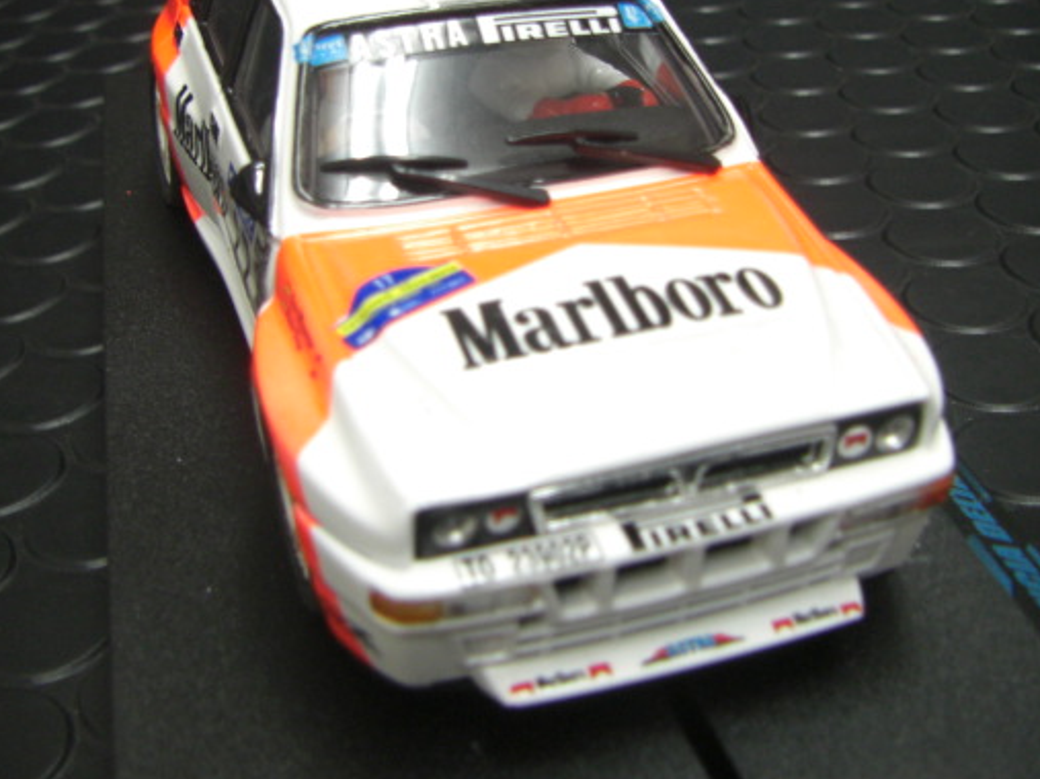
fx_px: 1442
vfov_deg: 30.1
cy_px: 289
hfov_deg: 39.7
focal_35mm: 48
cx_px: 501
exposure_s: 1/25
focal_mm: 6.3
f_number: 3.4
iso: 200
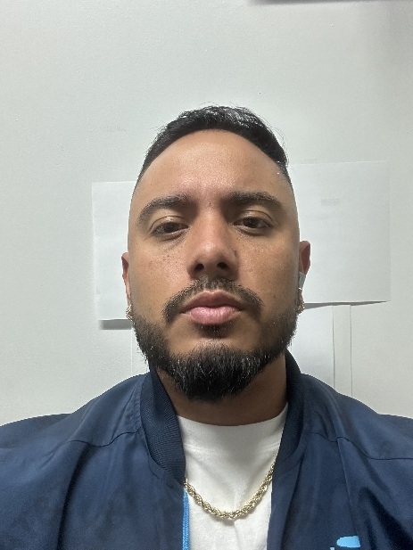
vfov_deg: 60.0
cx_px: 206
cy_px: 275
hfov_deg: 46.8
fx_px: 477
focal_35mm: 30
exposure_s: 1/30
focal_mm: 2.69
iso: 400
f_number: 1.9
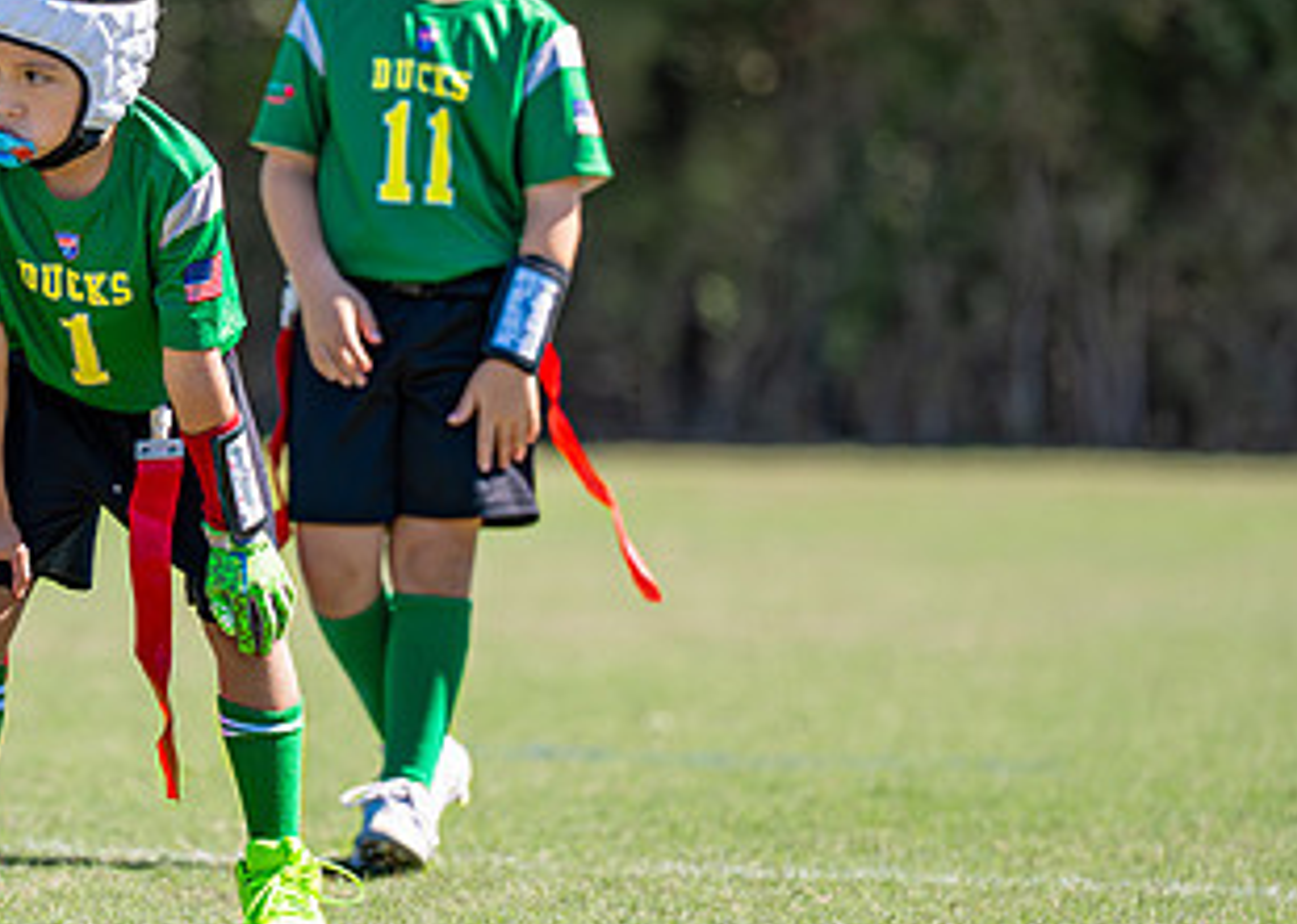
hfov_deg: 5.7
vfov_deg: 4.1
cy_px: 441
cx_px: 153
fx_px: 12995
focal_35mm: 353
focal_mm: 168
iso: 200
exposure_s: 1/2000
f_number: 2.8
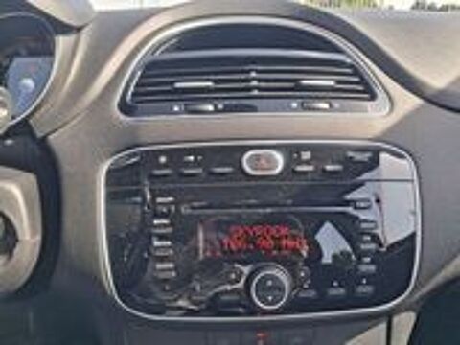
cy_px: 172
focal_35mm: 27
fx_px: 359
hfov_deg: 65.3
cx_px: 230
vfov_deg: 51.4
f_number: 1.8
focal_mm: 4
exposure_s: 1/106
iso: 20
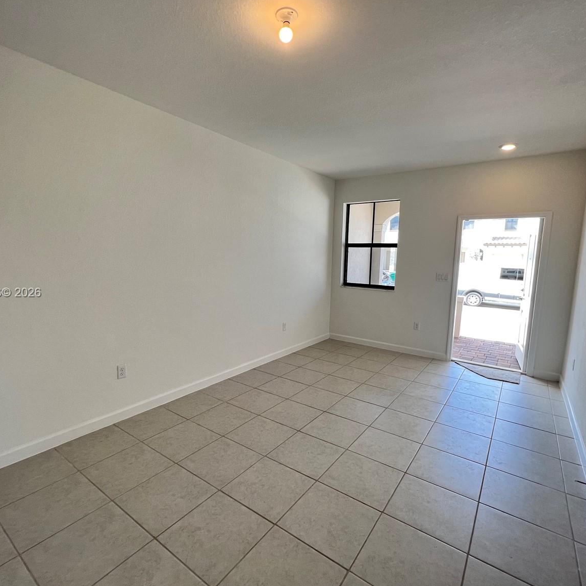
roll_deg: -1.7
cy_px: 293
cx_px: 290
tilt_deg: -8.1
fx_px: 306
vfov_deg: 87.4
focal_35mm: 16
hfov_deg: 87.4
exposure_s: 1/122
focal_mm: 1.57
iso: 64
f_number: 1.8
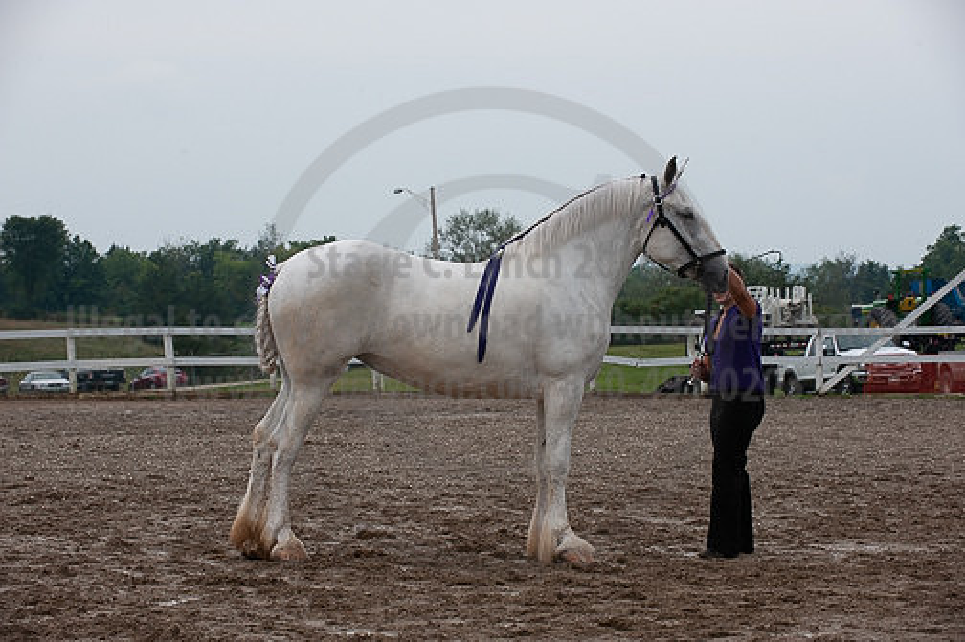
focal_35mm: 116
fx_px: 3106
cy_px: 321
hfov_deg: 17.7
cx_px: 482
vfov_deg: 11.8
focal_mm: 116
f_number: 5.6
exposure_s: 1/1250
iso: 560
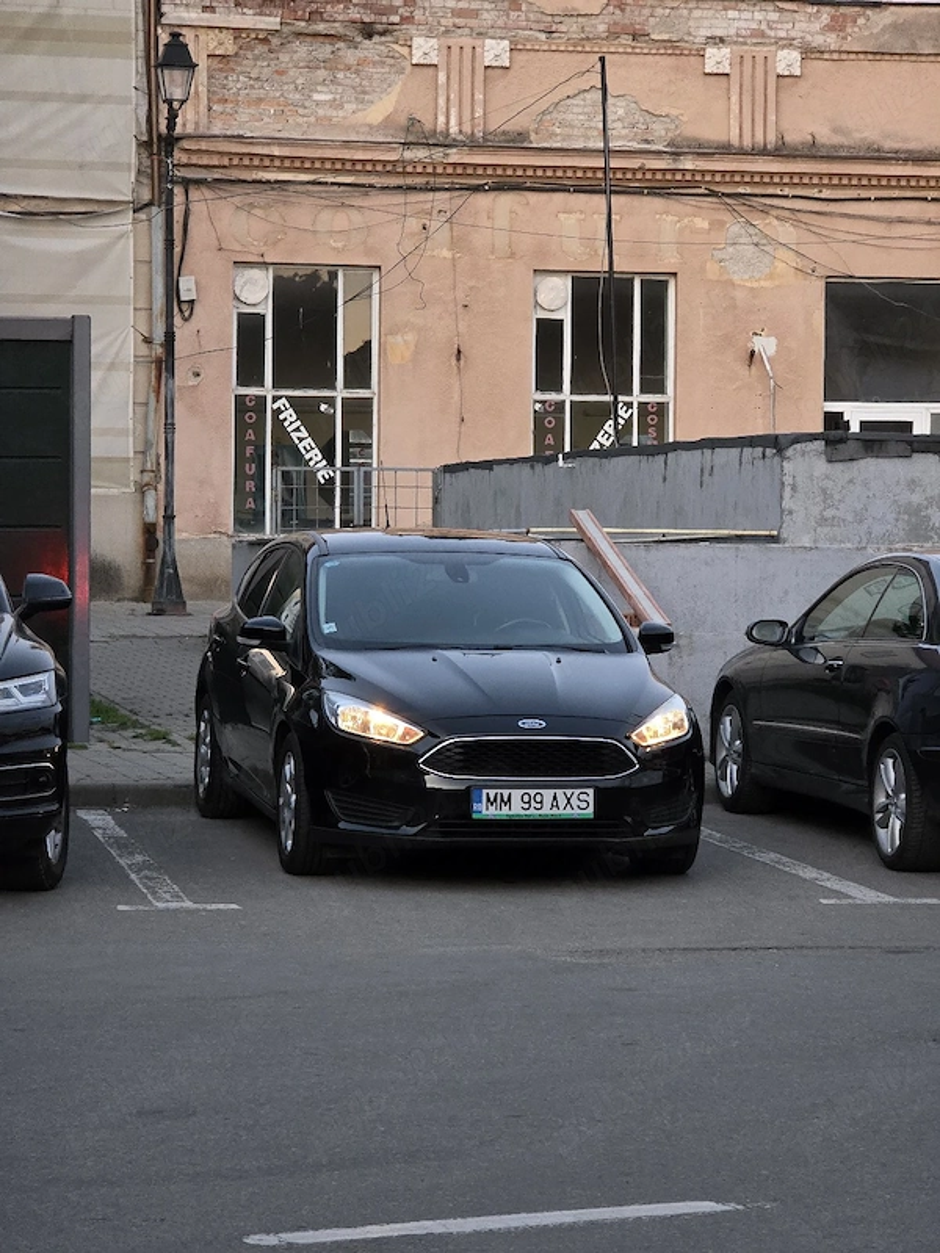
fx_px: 4164
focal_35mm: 115
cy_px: 626
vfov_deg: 17.1
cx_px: 470
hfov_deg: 12.9
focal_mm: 18.6
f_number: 3.4
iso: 1250
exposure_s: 1/33.4
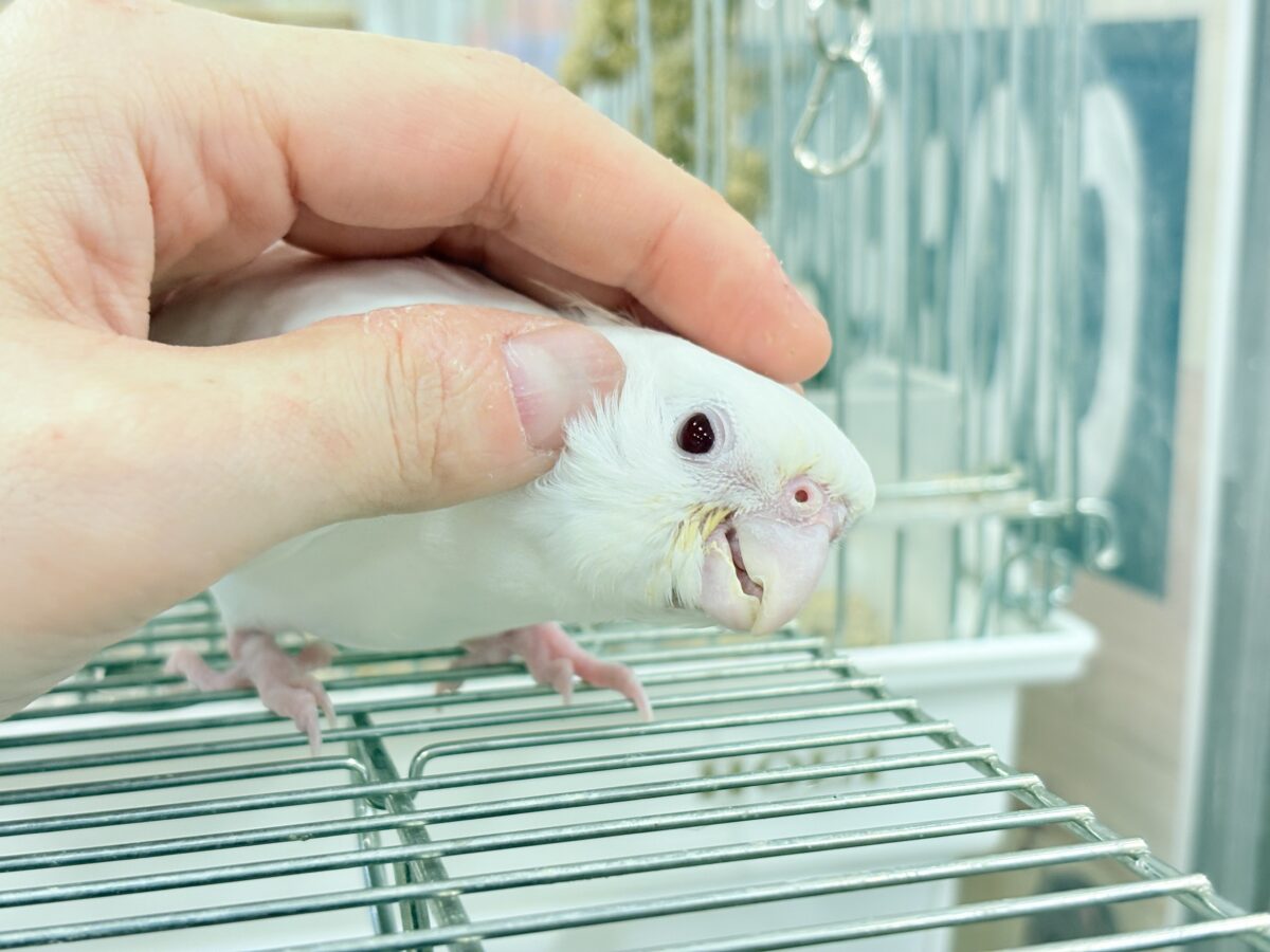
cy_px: 476
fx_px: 1908
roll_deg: +0.1
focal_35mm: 52
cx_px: 635
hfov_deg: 36.8
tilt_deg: -12.4
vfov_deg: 28.0
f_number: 1.6
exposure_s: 1/50
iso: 64
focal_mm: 5.96
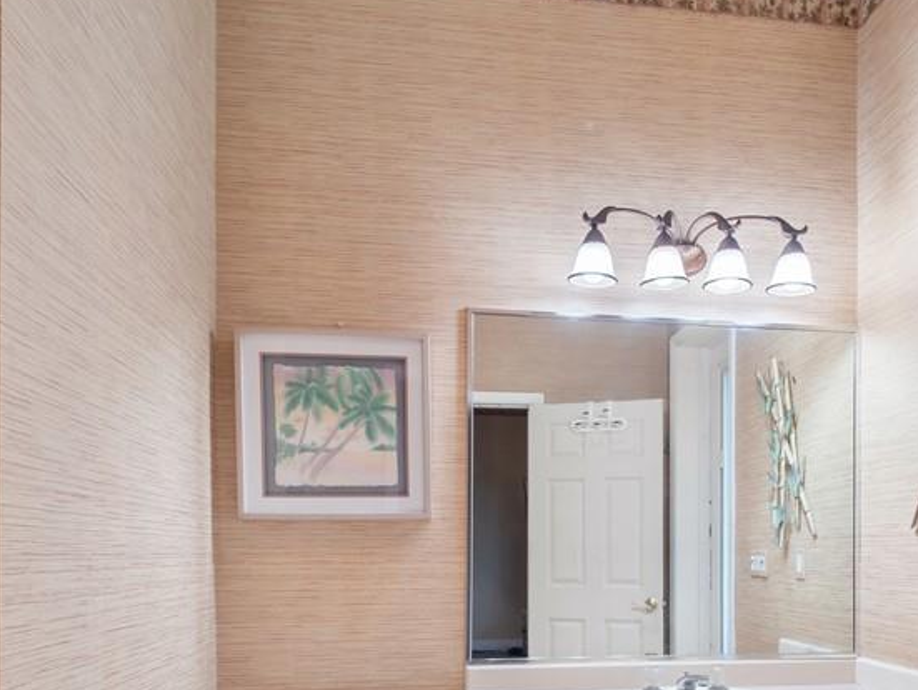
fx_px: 690
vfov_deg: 49.6
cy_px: 563
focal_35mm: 26
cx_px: 551
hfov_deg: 66.6
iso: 200
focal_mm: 7
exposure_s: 1/3
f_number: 7.1
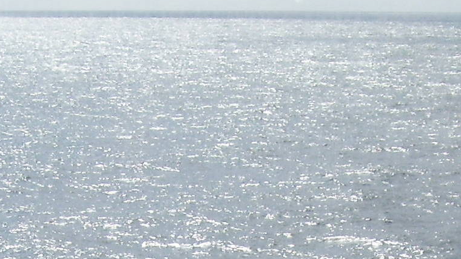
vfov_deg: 6.3
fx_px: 2322
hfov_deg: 11.3
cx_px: 219
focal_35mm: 190
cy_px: 434
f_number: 5.6
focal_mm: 8.6
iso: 80
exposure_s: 1/750
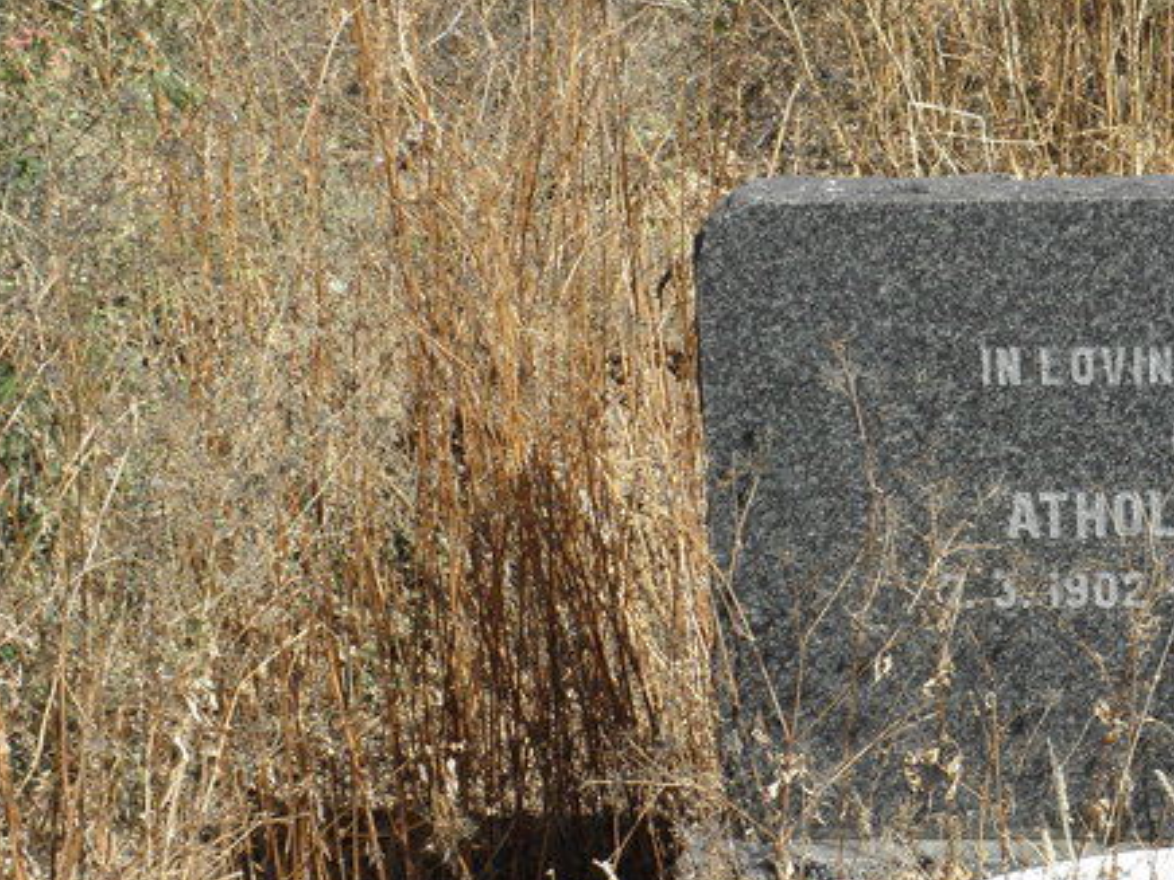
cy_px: 517
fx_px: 3052
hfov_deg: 21.4
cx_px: 1015
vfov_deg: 16.4
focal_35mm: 90
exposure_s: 1/200
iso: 64
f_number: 5.6
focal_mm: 8.87
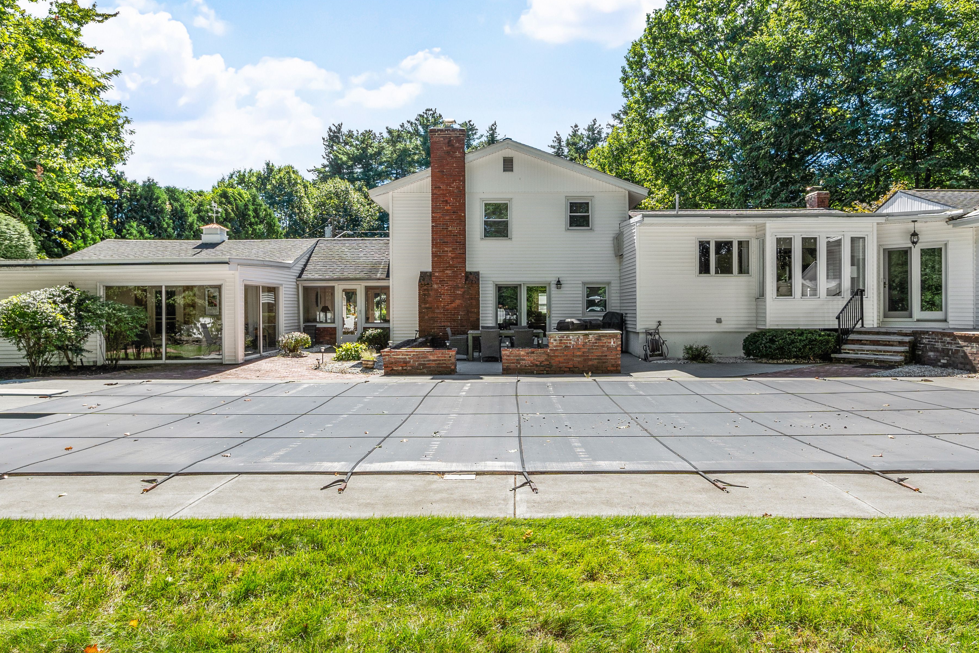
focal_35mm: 23
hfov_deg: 76.1
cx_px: 505
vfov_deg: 55.0
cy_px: 297
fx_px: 625
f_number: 8
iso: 100
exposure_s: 1/250
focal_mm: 14
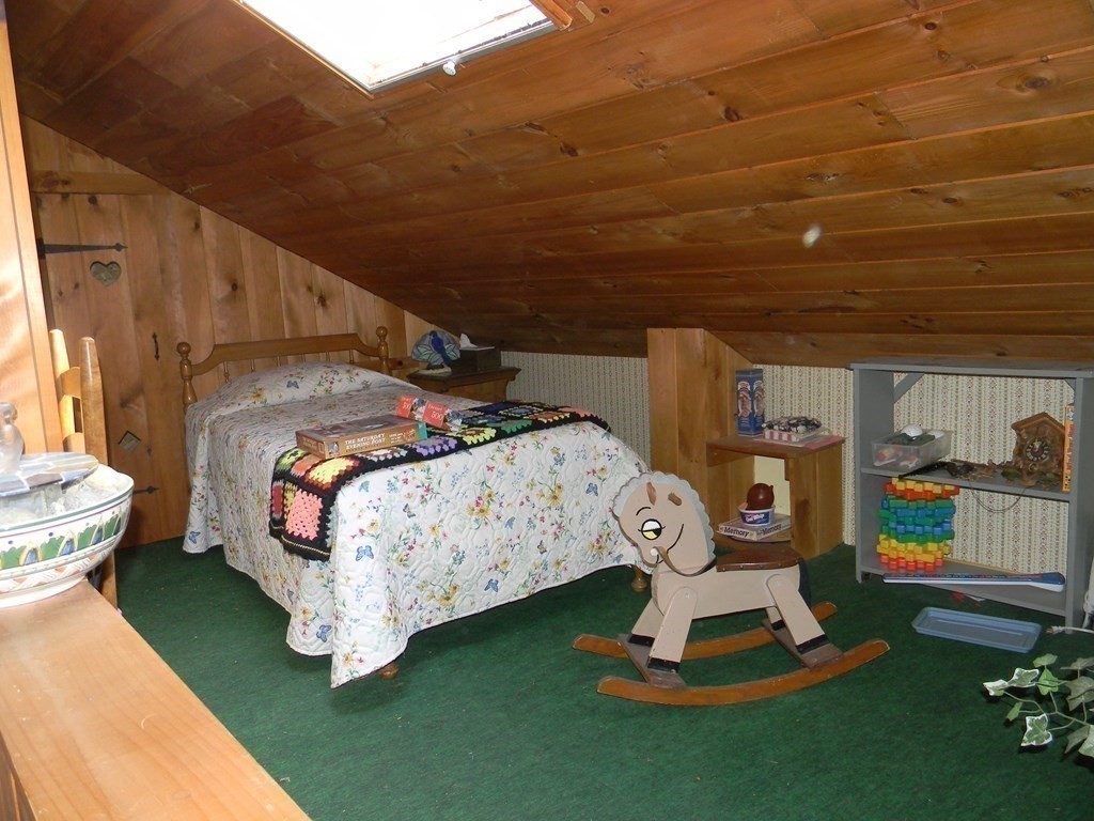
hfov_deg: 63.4
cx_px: 547
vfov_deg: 49.7
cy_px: 410
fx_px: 885
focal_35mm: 28
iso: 200
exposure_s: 1/26
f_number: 3.5
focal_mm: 5
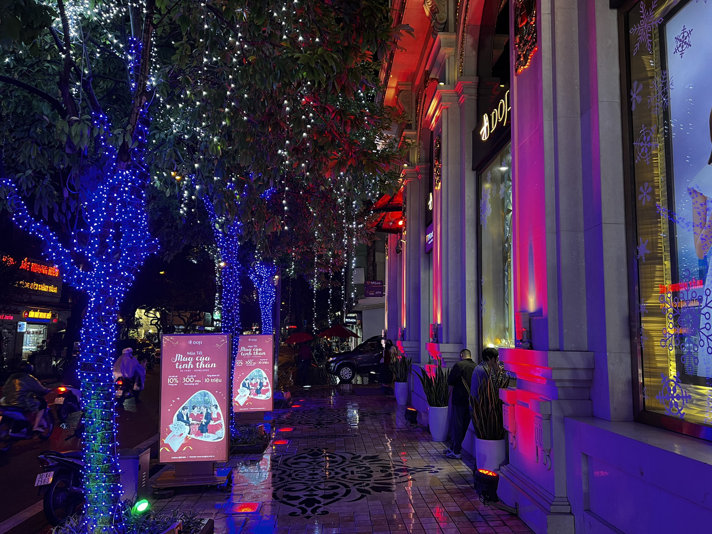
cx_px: 356
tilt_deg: +7.8
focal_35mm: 26
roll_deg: -0.6
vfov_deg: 53.1
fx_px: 535
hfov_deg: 67.3
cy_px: 267
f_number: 1.5
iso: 125
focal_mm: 5.7
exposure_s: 1/50
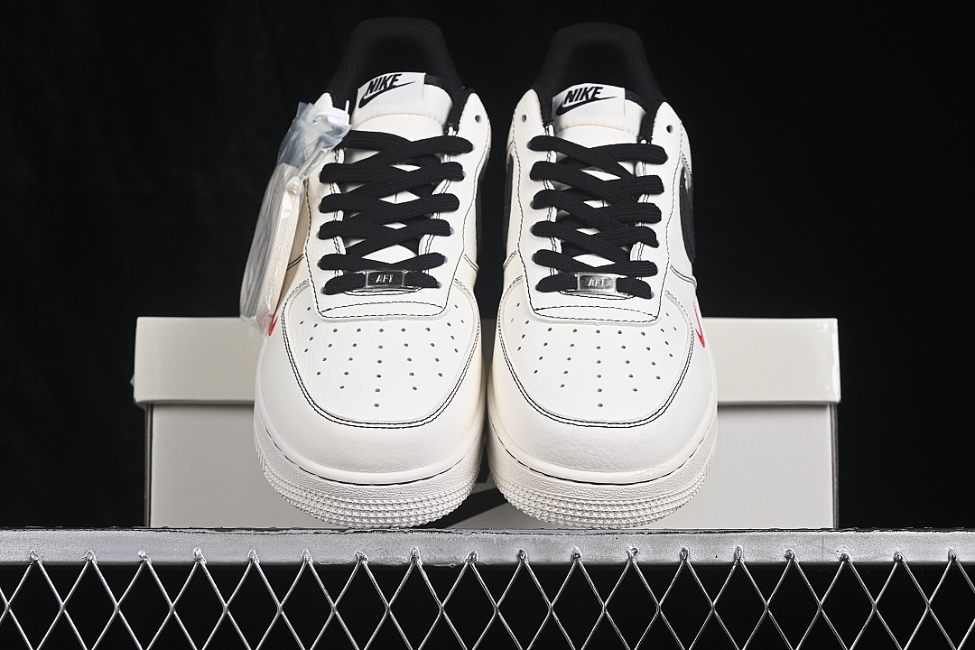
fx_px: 2031
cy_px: 325
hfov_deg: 27.0
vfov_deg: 18.2
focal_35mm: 75
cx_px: 488
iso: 160
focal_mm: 50
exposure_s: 1/80
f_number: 8
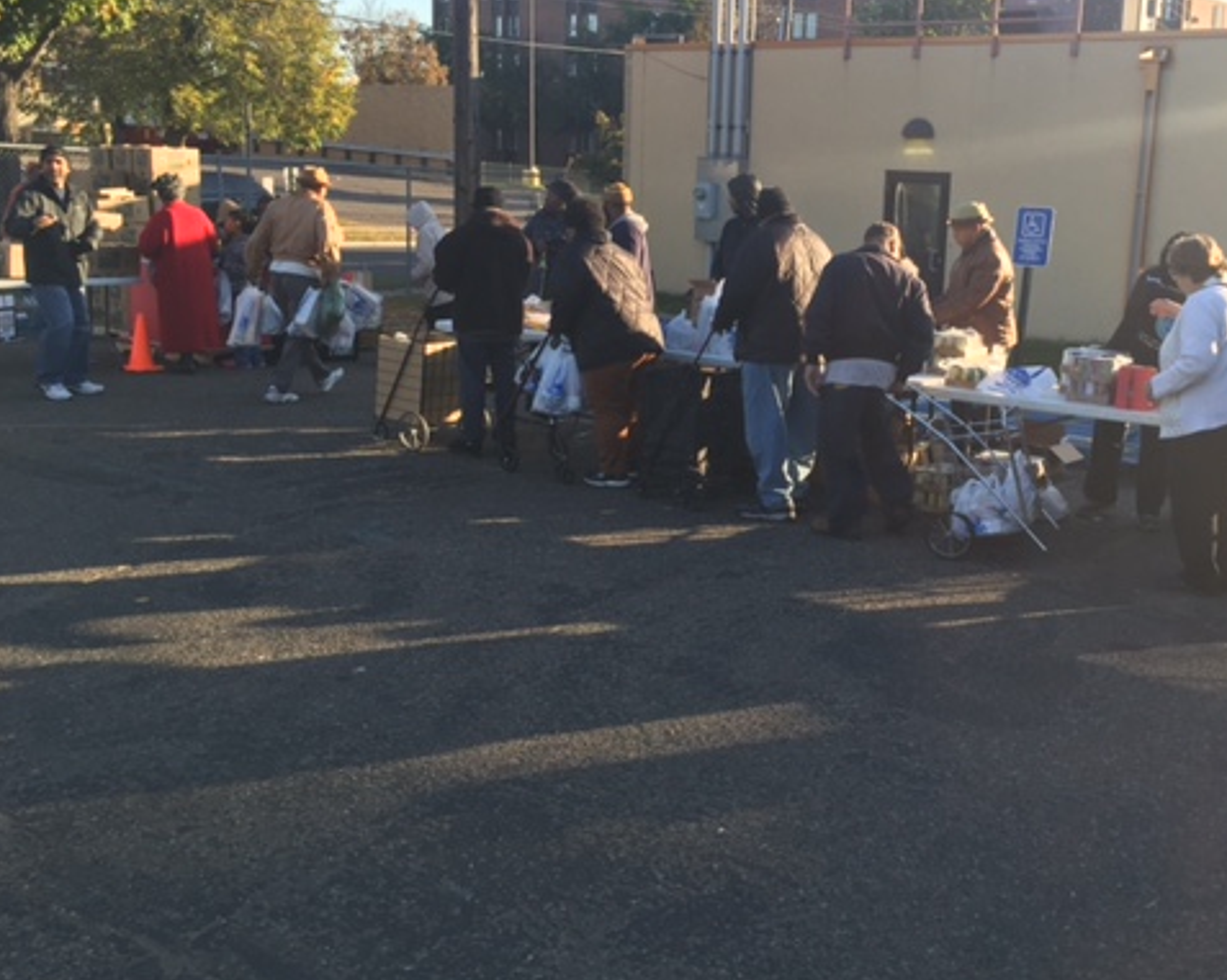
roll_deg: -2.9
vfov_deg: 39.1
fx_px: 1379
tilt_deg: -10.7
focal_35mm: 38
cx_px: 769
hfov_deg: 47.5
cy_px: 432
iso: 32
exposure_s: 1/476
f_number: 2.2
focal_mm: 4.15
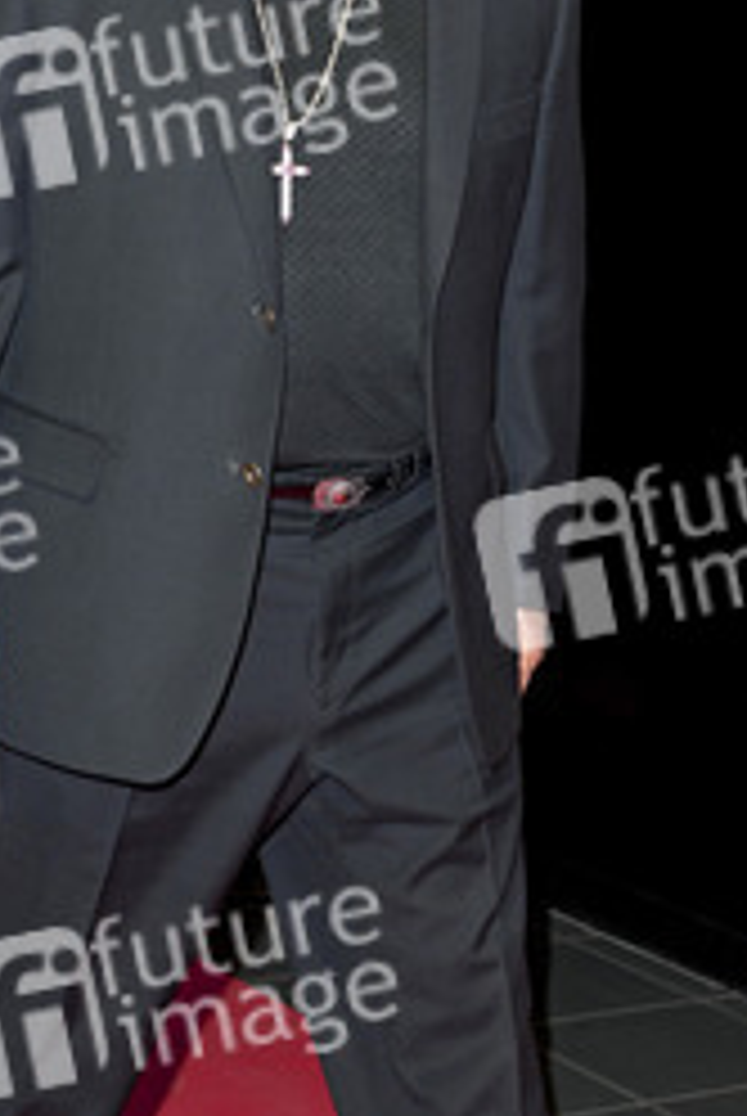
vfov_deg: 20.3
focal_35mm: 100
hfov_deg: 13.7
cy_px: 320
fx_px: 3104
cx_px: 299
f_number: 5
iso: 800
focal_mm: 62
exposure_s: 1/250
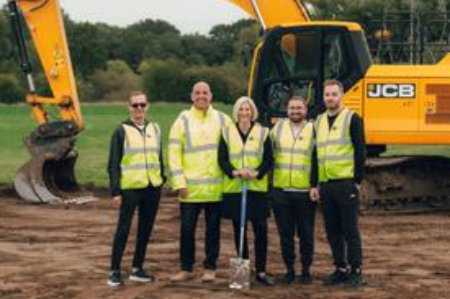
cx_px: 216
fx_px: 1636
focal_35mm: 131
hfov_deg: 15.7
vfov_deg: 10.4
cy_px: 95
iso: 64
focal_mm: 56
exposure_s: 1/250
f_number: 2.8
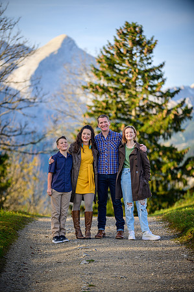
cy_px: 146
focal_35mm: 135
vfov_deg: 15.2
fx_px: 1094
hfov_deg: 10.1
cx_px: 97
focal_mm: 135
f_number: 3.2
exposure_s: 1/1000
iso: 100
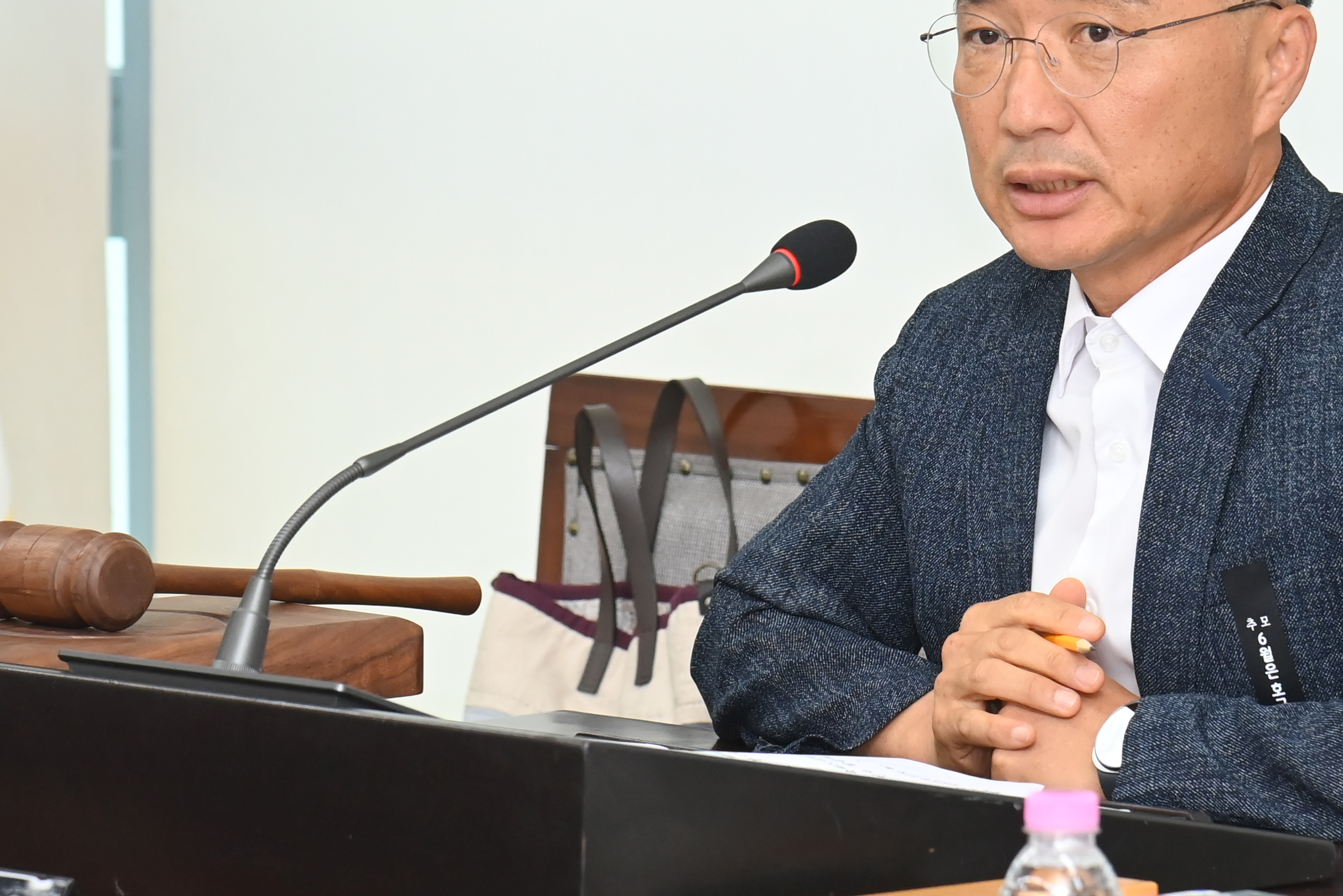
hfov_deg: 8.6
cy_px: 336
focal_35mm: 240
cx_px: 727
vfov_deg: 5.7
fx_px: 8953
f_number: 6.3
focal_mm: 120
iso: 2500
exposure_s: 1/250
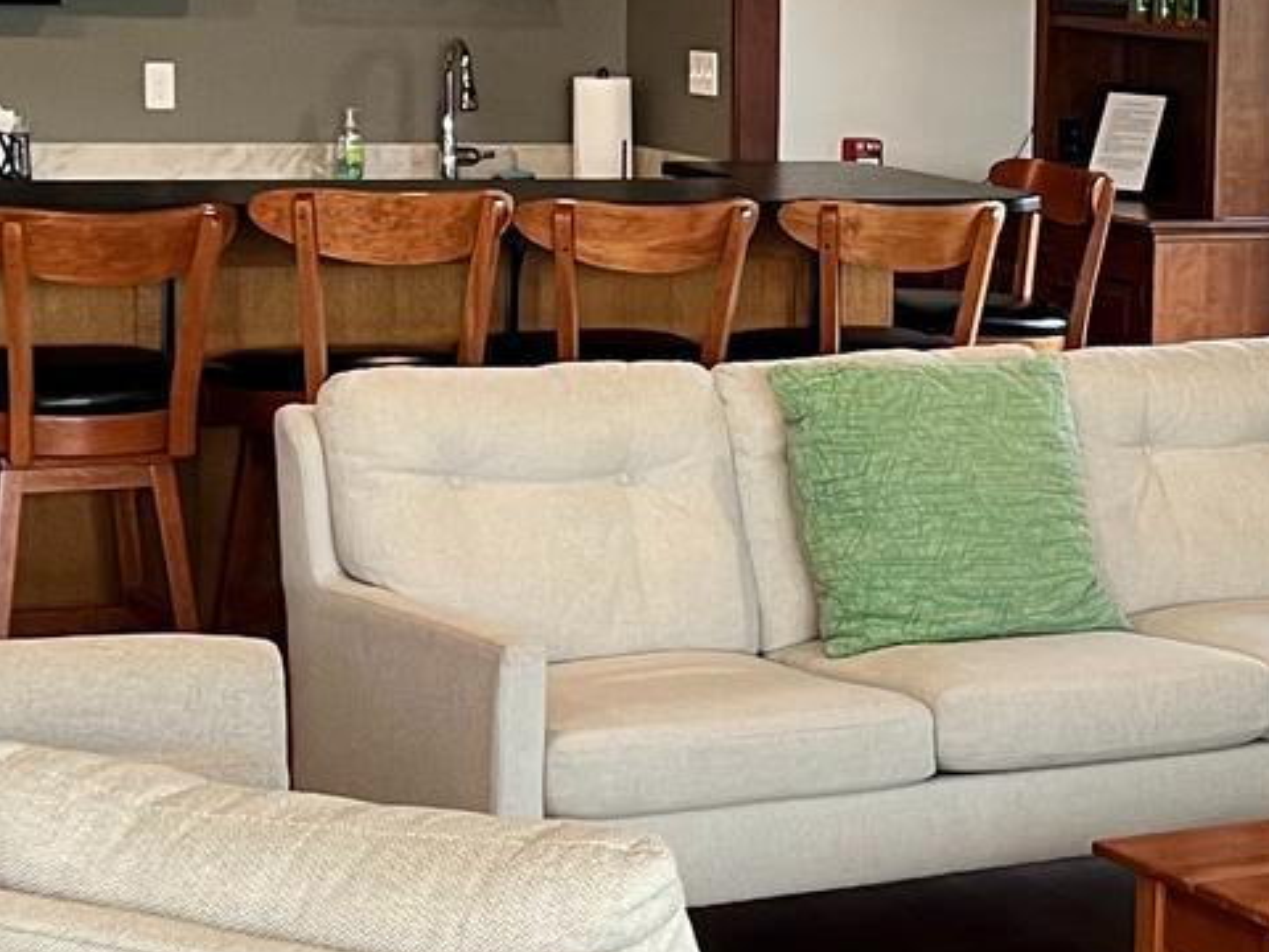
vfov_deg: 13.3
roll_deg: -2.6
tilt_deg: -7.9
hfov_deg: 17.2
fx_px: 4069
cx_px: 1388
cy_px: 476
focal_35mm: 111
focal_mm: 5.7
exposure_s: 1/60
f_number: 1.5
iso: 80
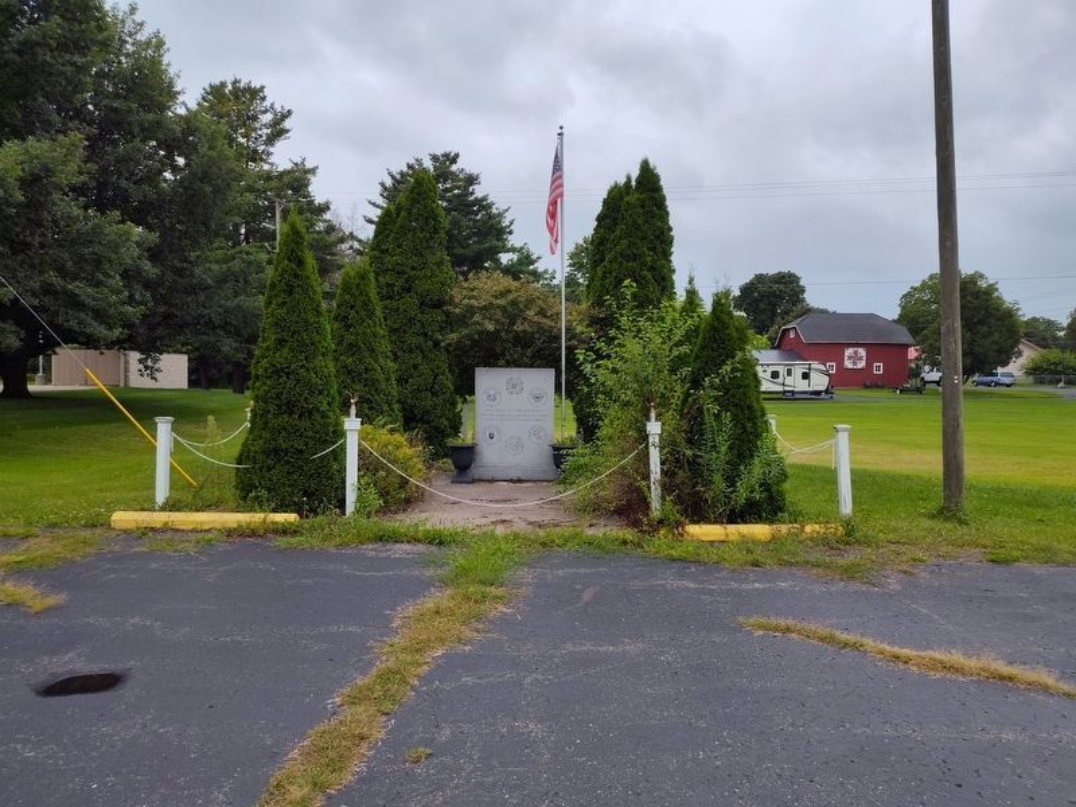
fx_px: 715
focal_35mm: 23
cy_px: 404
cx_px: 538
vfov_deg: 58.9
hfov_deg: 73.9
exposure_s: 1/241
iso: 100
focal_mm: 5.56
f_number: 1.8
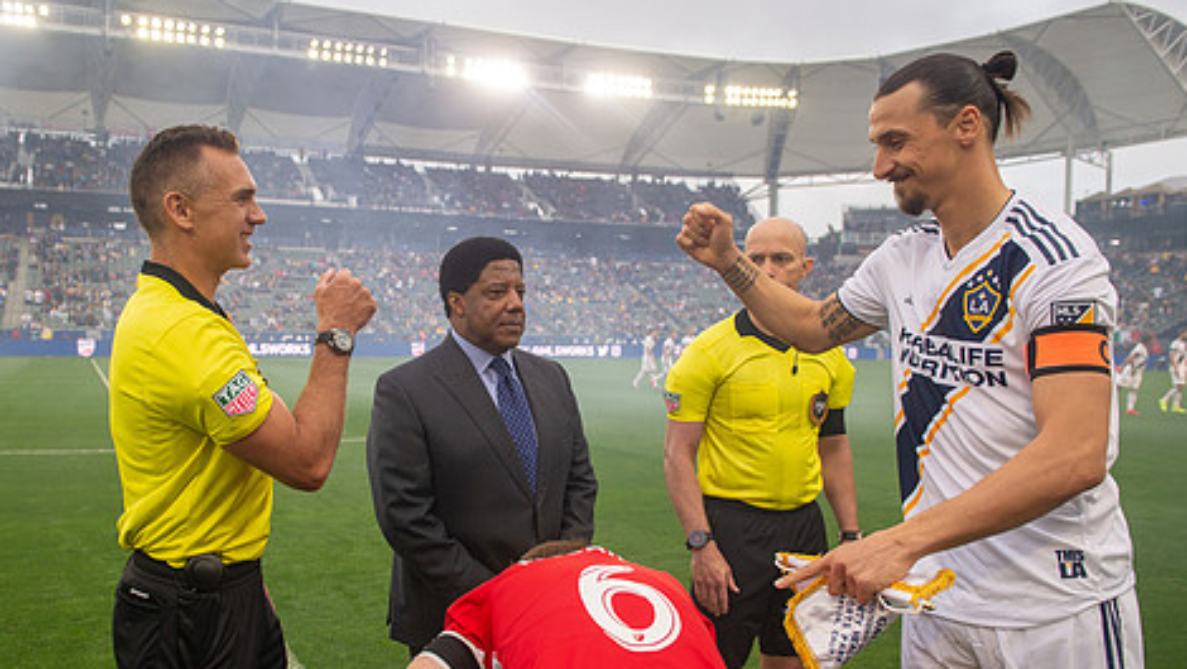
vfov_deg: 37.7
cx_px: 508
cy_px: 393
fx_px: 976
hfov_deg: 62.3
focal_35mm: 31
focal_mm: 24
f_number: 3.5
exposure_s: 1/640
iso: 500
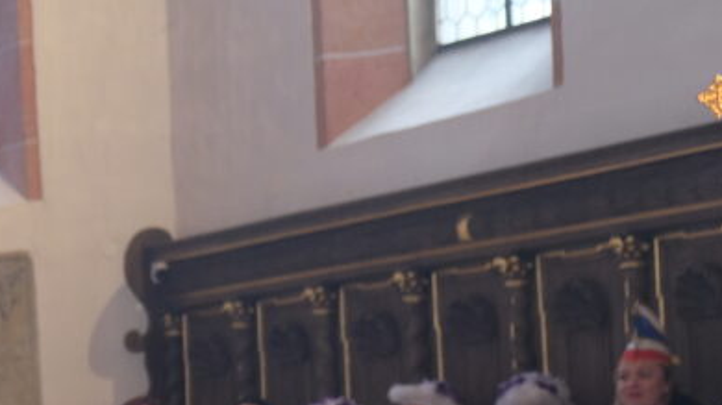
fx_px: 2775
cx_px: -146
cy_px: 632
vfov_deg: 8.2
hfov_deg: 14.4
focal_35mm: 145
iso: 800
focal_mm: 30.2
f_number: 3.6
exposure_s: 1/50
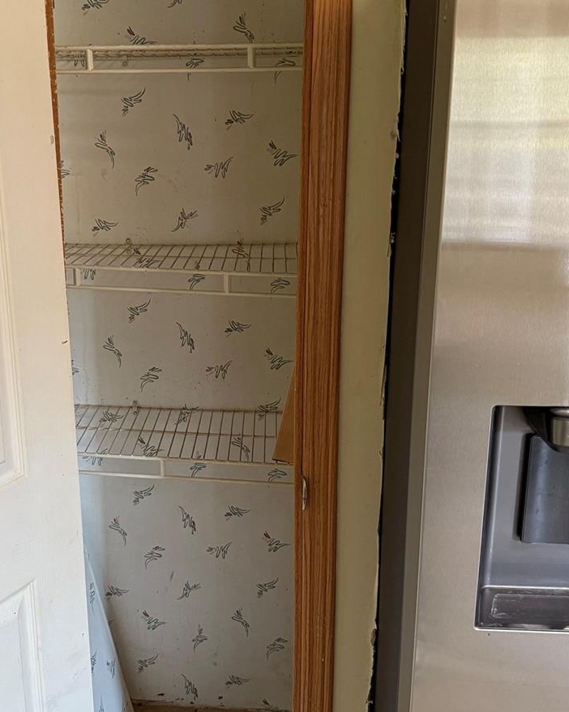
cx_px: 179
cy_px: 336
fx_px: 863
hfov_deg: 36.0
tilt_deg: -14.5
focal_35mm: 41
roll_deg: +0.9
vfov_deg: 44.8
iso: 400
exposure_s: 1/60
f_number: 1.78
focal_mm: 6.76
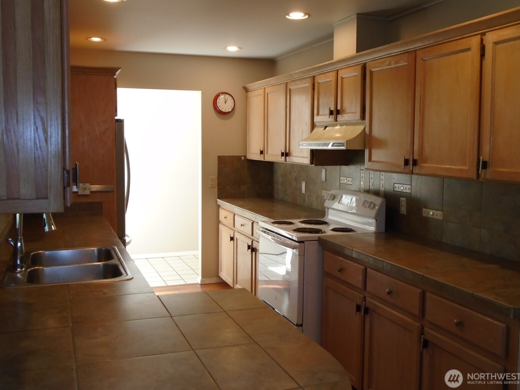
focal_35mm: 37
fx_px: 556
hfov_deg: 50.1
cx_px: 264
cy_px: 192
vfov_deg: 38.7
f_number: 3.8
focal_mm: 6.4
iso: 200
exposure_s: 1/40
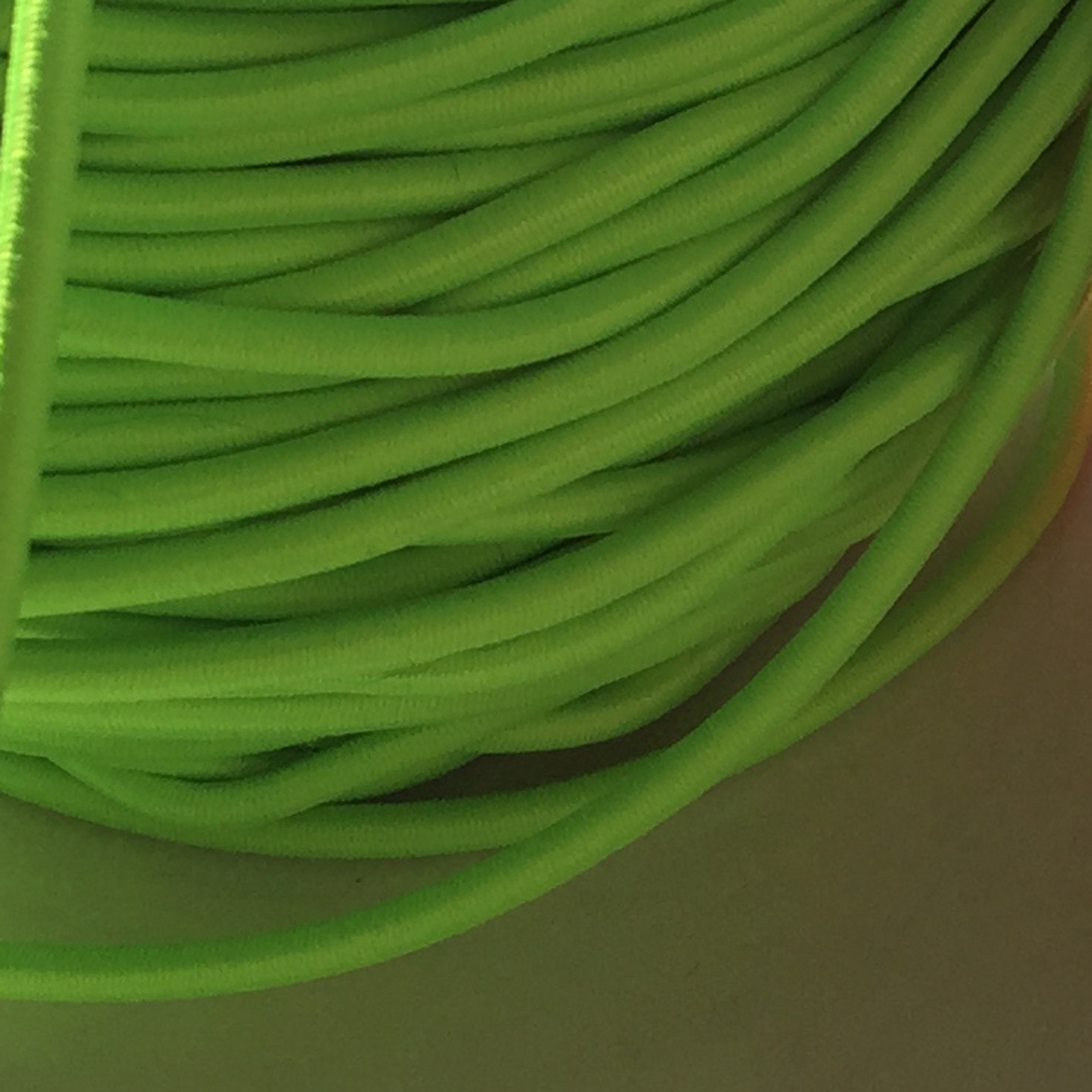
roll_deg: -3.3
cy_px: 111
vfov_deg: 15.2
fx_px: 4033
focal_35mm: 113
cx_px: 1334
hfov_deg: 14.9
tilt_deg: -40.0
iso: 32
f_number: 2.2
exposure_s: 1/1163
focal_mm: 4.15
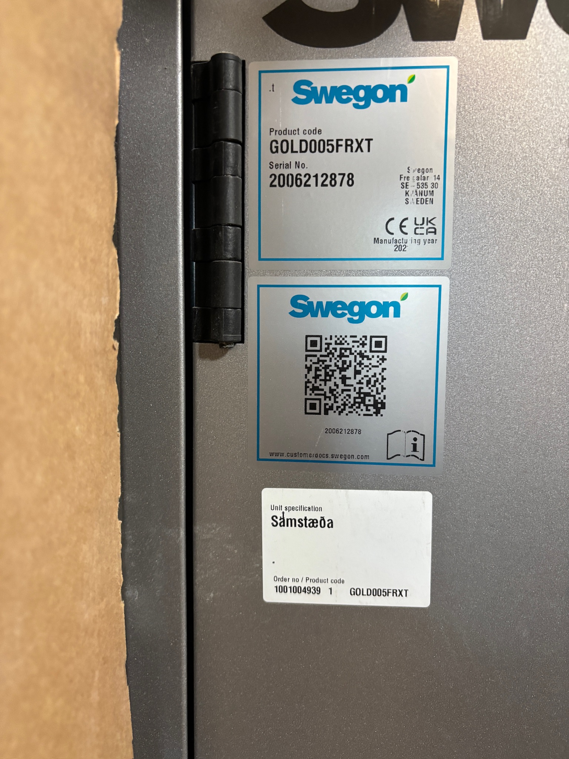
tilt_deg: -6.9
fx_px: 570
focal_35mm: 26
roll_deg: -1.3
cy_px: 380
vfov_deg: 67.3
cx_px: 284
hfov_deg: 53.1
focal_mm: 5.96
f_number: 1.6
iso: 400
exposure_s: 1/50
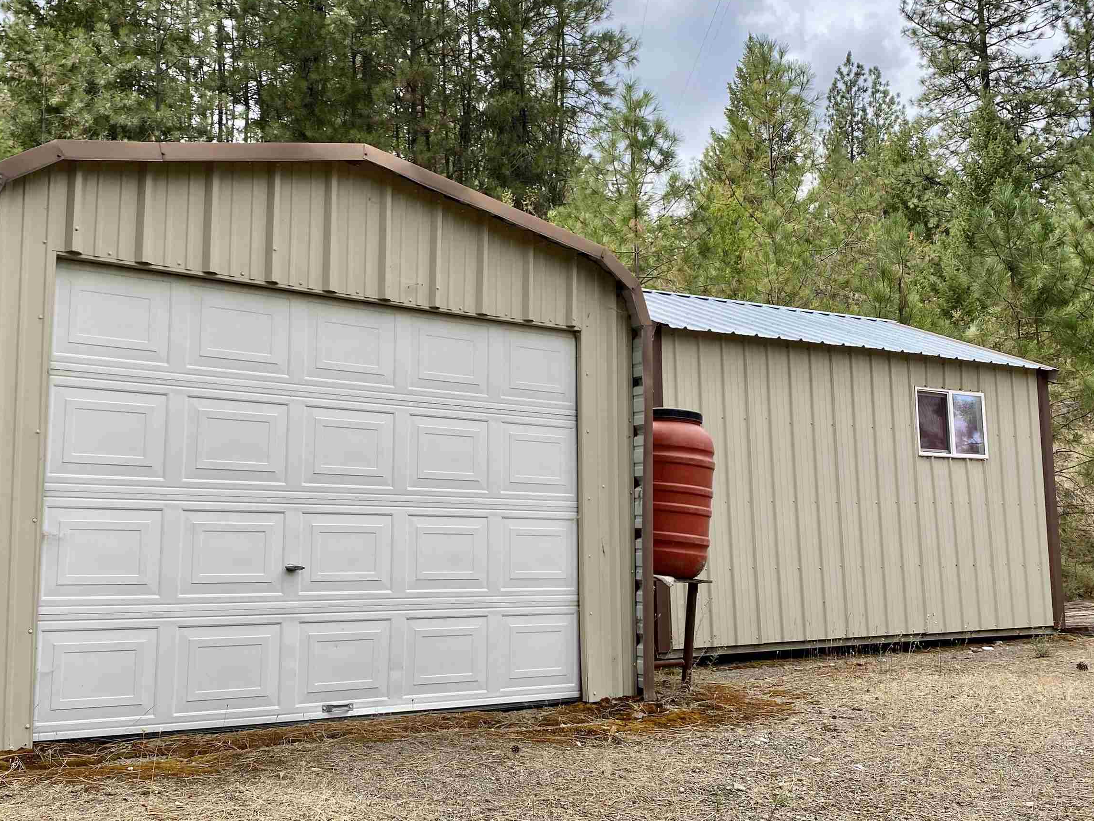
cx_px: 509
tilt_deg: +8.5
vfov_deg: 40.7
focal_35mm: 35
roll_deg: +1.0
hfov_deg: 52.6
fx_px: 1106
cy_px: 432
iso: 32
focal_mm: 4.25
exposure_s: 1/871
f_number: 1.8
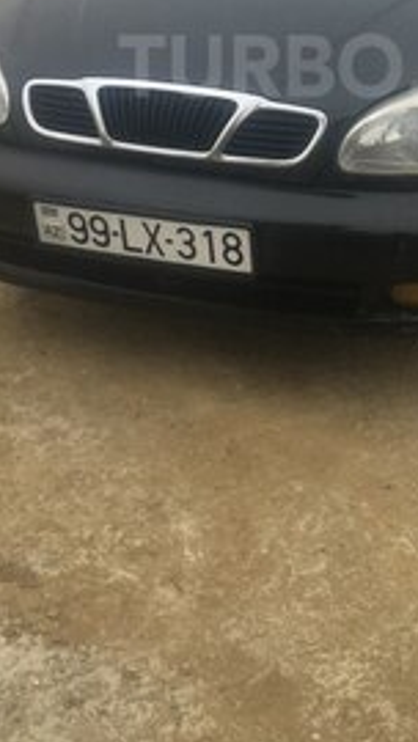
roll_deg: -1.0
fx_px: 1142
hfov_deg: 20.5
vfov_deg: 33.9
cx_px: 330
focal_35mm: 58
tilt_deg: -15.0
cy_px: 66
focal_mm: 4.15
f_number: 2.2
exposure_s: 1/247
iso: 25
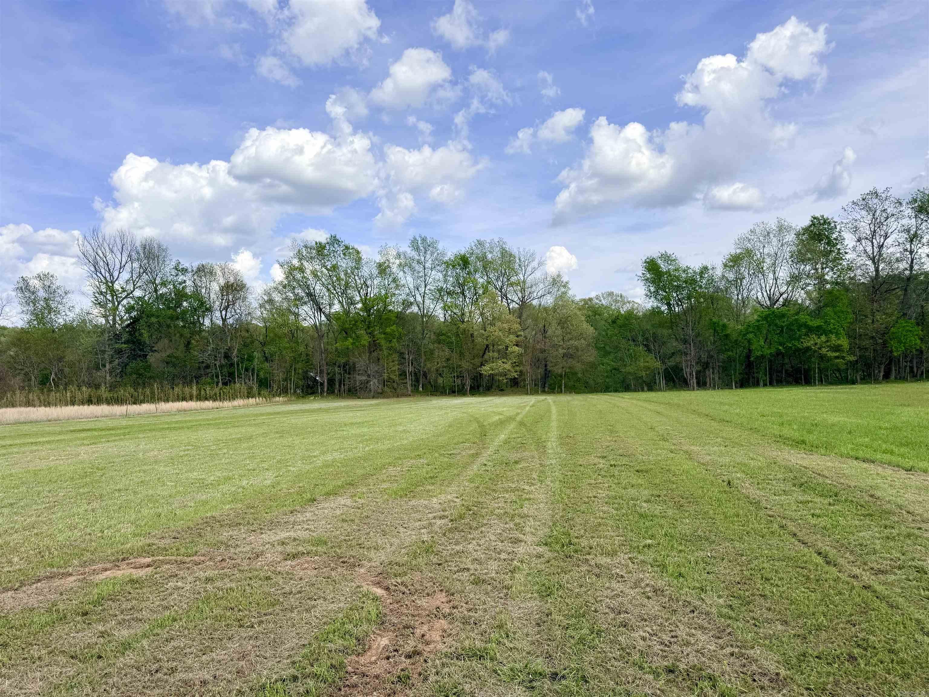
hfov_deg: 71.6
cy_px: 348
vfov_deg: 56.8
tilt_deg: +3.2
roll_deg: +1.4
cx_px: 464
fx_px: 644
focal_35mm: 24
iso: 80
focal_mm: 6.76
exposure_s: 1/6173
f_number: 1.78
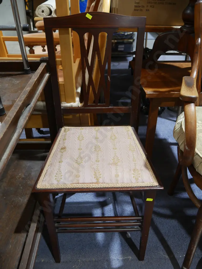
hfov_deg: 46.8
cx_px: 101
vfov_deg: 59.9
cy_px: 134
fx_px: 233
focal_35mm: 30
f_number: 3.6
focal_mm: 15
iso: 640
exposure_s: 1/60
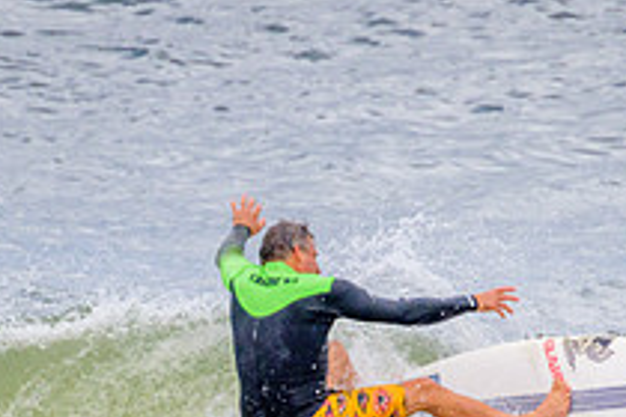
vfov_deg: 0.6
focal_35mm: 2205
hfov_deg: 0.9
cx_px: 367
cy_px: 469
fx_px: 38340
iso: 1100
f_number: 11
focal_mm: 800
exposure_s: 1/2000
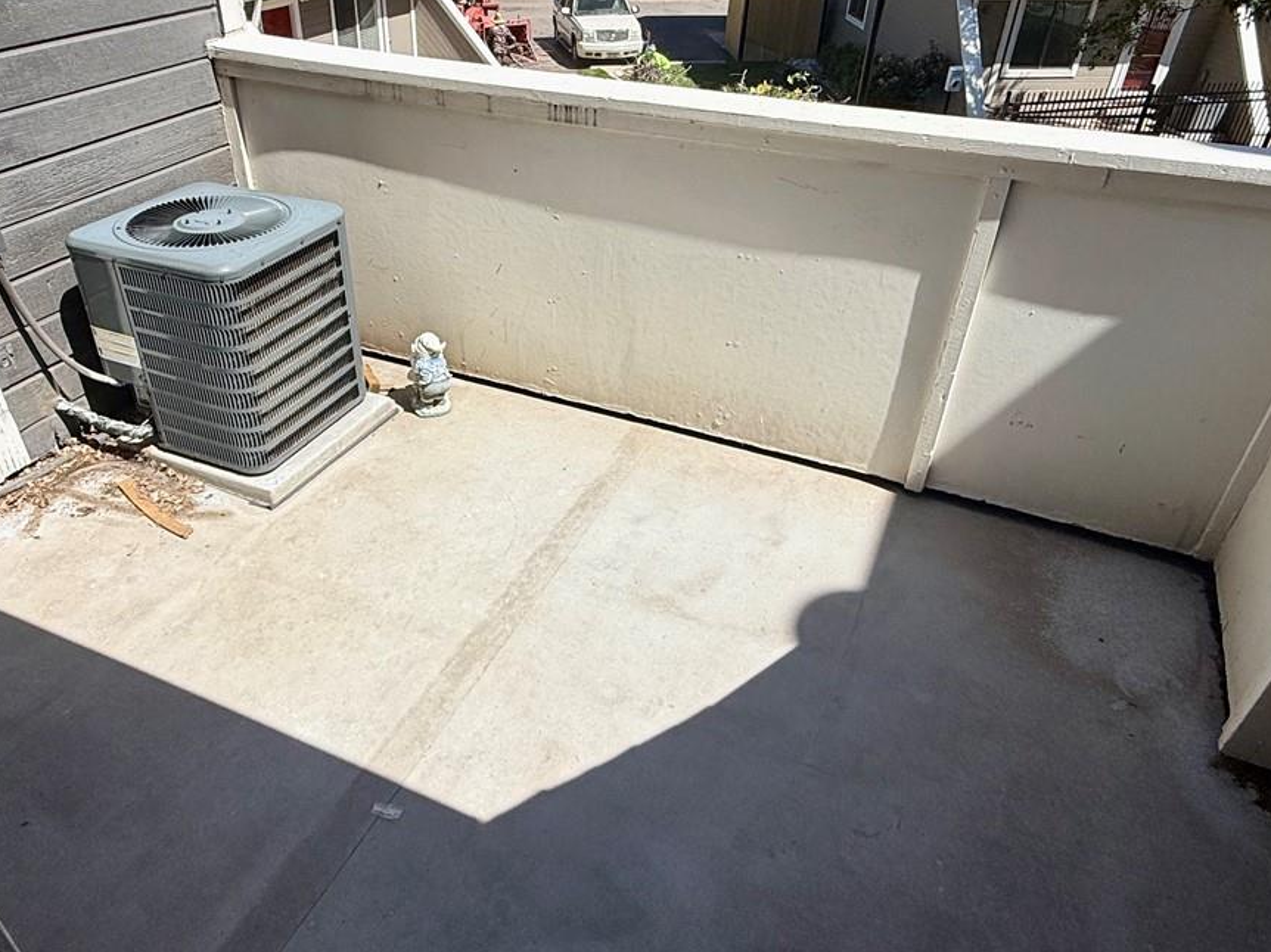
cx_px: 559
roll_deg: -0.6
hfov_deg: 67.1
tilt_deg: -36.1
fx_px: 954
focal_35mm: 26
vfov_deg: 53.0
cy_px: 494
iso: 50
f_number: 2.2
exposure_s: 1/3289
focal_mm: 2.22
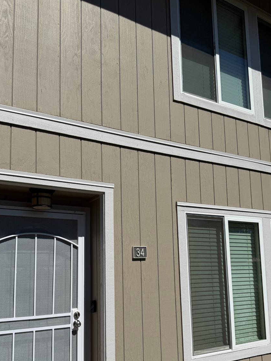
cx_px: 136
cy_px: 228
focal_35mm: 32
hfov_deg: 44.2
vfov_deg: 56.0
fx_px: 334
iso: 80
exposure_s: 1/14286
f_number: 1.78
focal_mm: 6.76
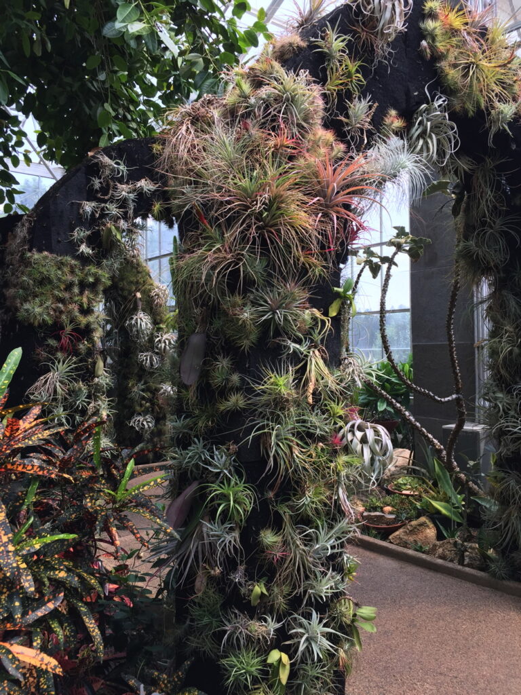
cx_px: 260
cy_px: 348
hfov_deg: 48.2
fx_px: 582
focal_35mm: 29
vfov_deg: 61.7
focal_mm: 4.15
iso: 32
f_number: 2.2
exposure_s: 1/233
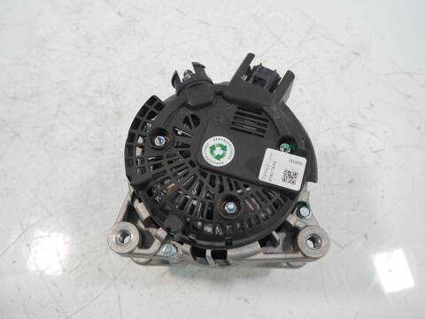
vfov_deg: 46.8
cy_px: 160
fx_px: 368
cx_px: 212
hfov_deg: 60.0
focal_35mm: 30
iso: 1000
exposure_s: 1/125
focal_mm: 15
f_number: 3.6
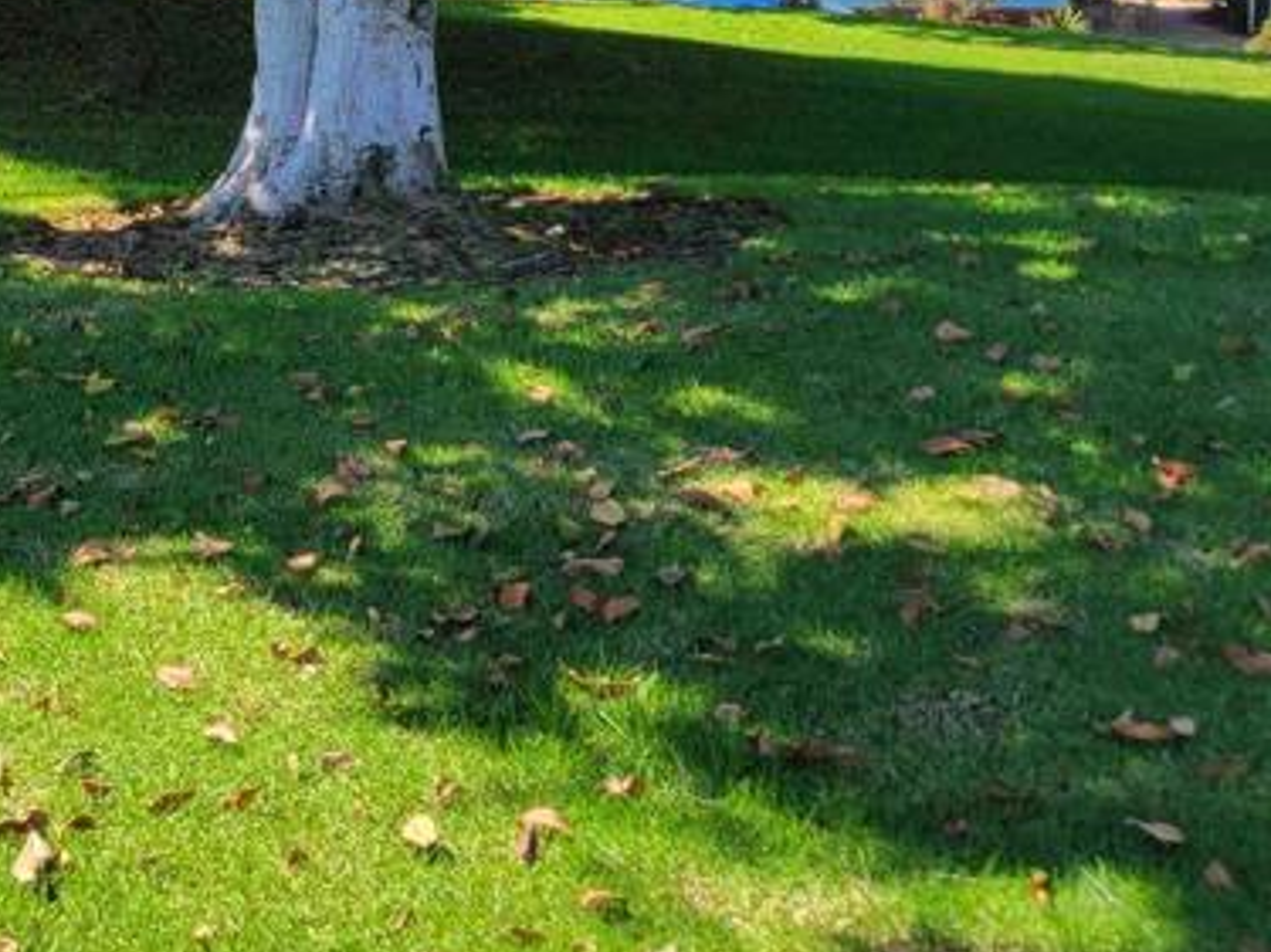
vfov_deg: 20.2
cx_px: -244
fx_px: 2606
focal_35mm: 71
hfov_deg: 24.8
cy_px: 61
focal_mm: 5.4
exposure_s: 1/932
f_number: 1.8
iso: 40
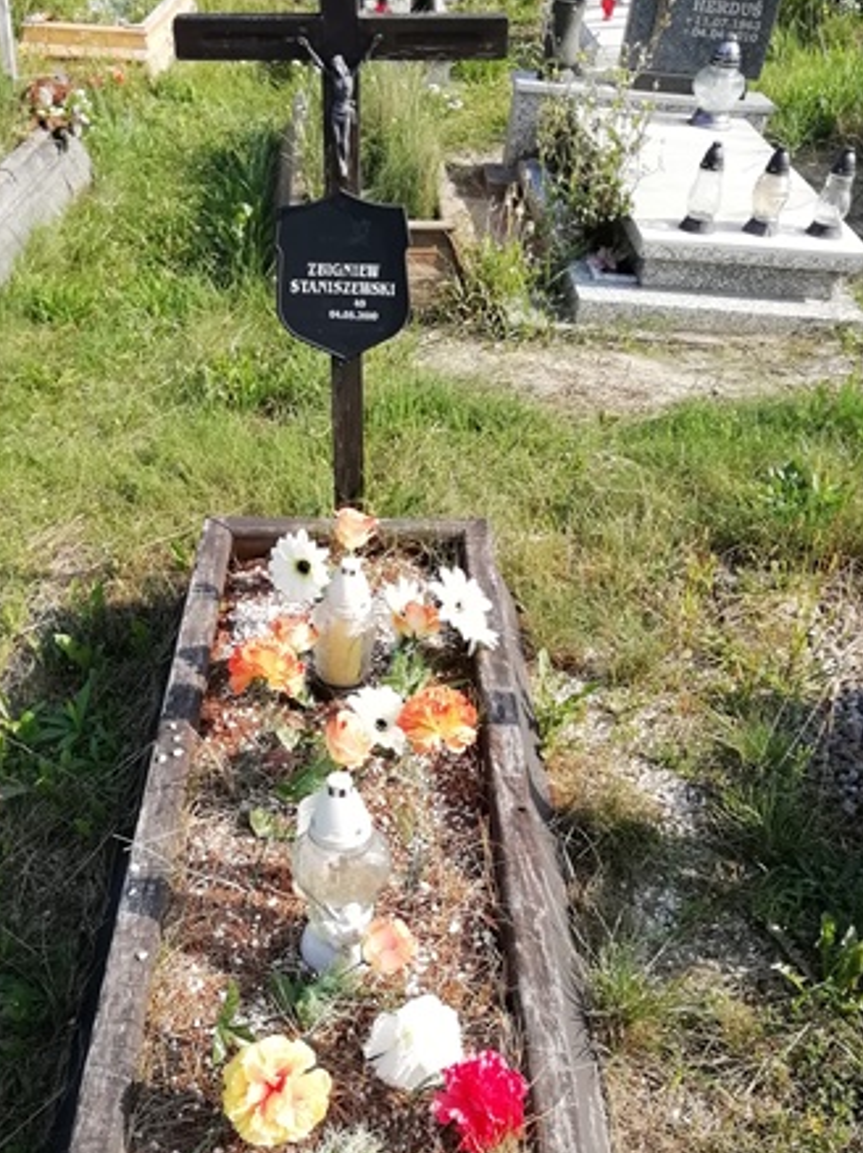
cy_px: 763
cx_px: 350
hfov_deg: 37.6
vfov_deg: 48.2
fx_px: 1264
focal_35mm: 38
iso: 50
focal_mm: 3.21
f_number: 2.2
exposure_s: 1/645
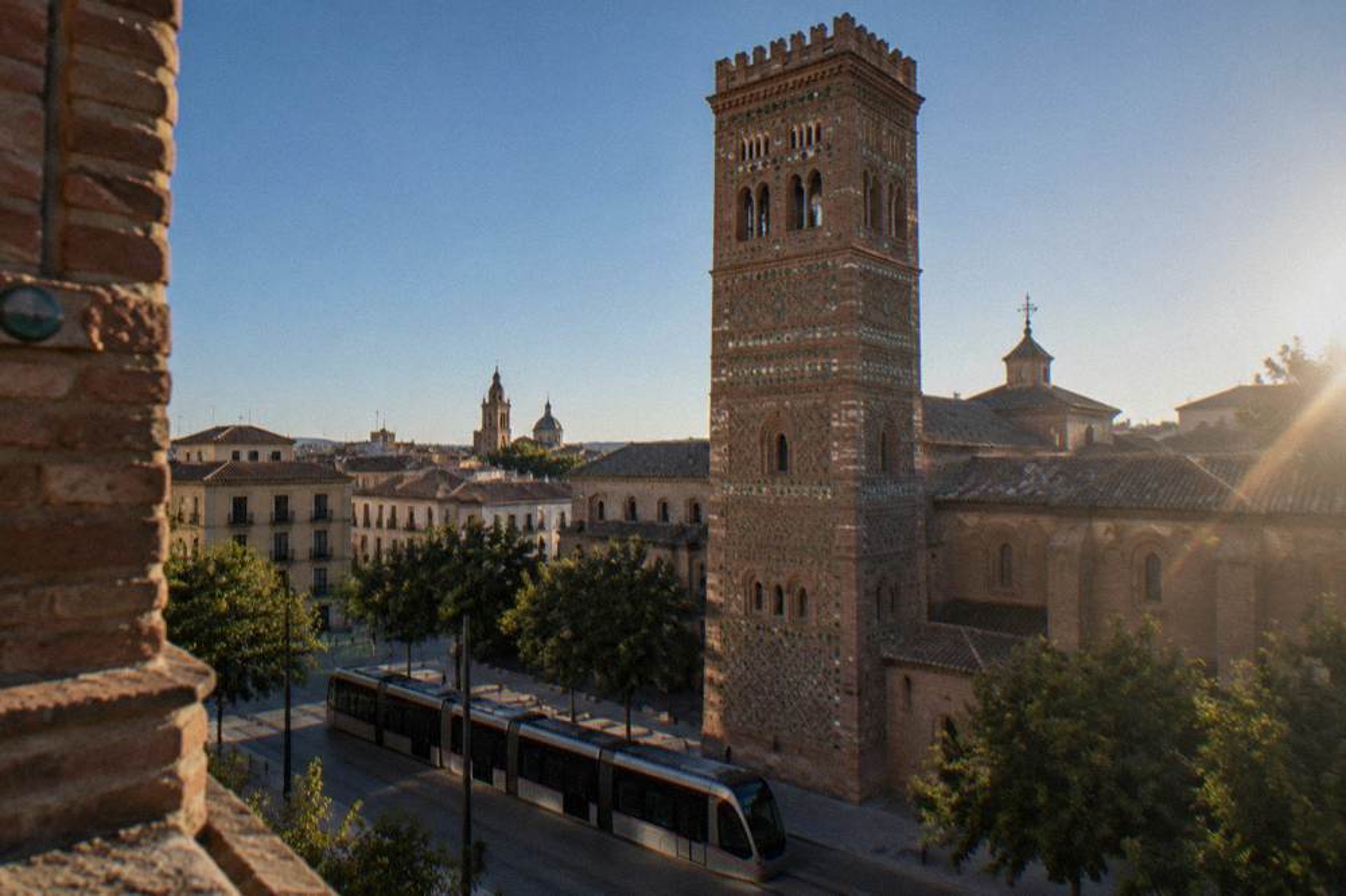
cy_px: 448
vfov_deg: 37.8
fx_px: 1308
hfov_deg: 54.5
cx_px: 673
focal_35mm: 35
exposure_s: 1/400
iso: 640
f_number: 7.1
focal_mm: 35
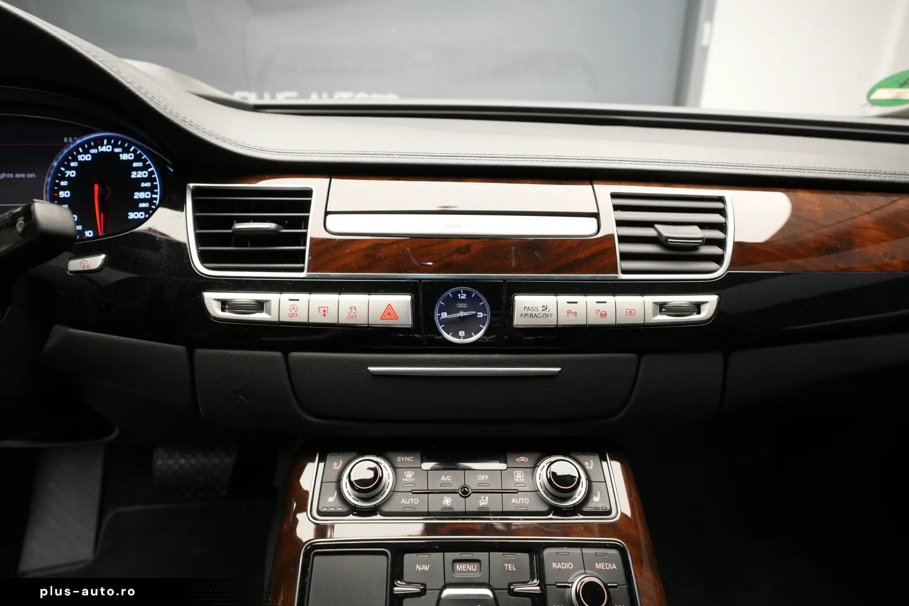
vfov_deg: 66.9
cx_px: 454
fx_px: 458
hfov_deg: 89.5
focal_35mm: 18
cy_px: 303
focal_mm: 12.1
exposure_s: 1/50
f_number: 2.8
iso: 640
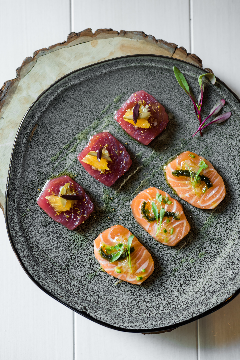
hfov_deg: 22.6
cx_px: 120
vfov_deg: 33.4
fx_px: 599
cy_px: 180
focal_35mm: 60
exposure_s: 1/100
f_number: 5
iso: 800
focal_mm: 60
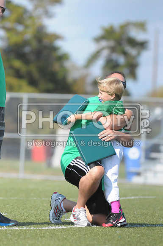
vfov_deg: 5.7
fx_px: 2452
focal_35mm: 360
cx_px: 82
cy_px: 123
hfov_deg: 3.8
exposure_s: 1/8000
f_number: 4
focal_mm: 240
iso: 1600
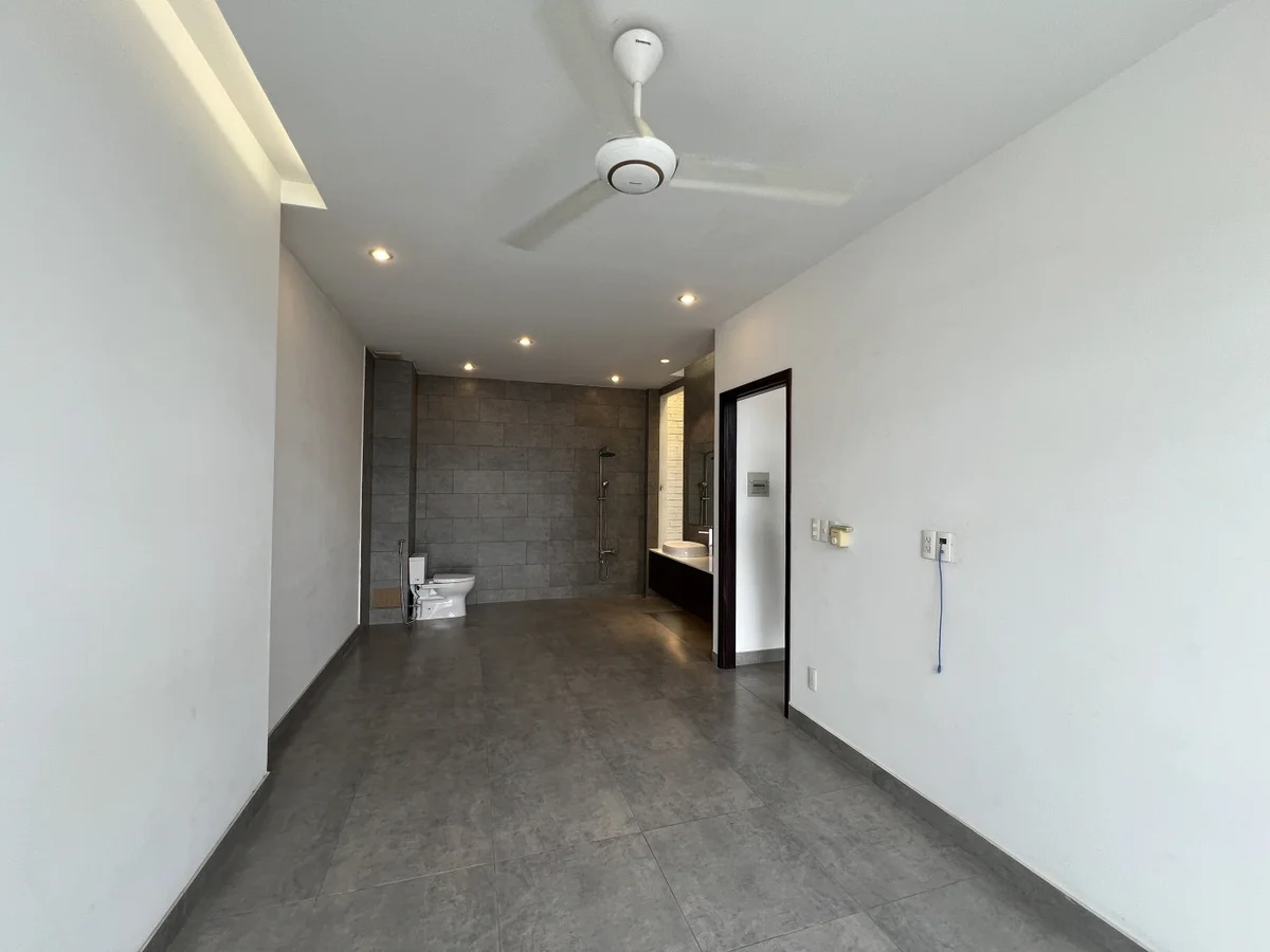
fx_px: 477
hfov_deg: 106.2
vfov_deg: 89.9
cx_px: 635
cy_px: 476
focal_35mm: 13
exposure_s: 1/99
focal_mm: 1.57
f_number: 1.8
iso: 50
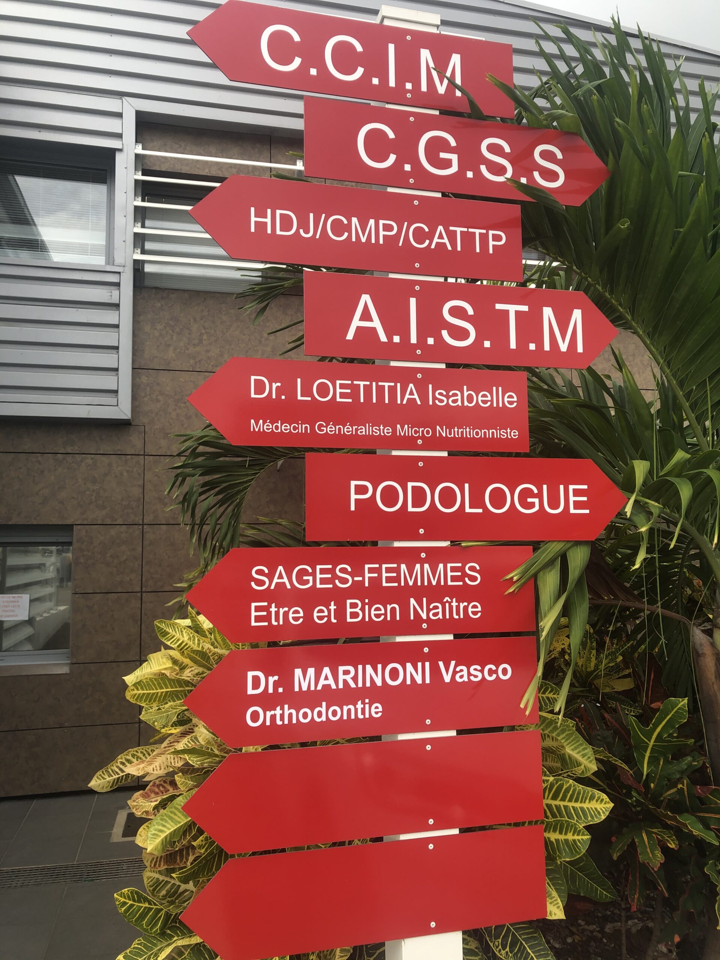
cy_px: 480
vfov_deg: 63.4
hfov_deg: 49.7
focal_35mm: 28
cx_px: 360
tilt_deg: +4.7
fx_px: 777
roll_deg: +2.2
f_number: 1.8
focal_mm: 3.99
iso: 20
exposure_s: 1/292
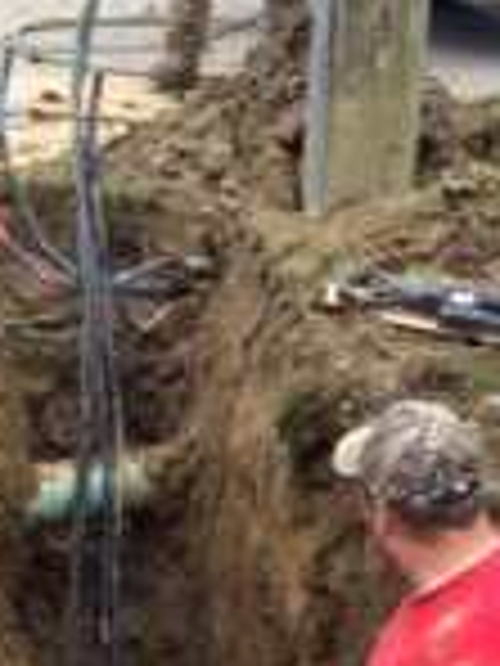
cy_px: 1256
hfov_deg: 11.4
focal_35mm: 130
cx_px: 185
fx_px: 2504
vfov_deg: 13.4
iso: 32
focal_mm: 4.12
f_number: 2.2
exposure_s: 1/488
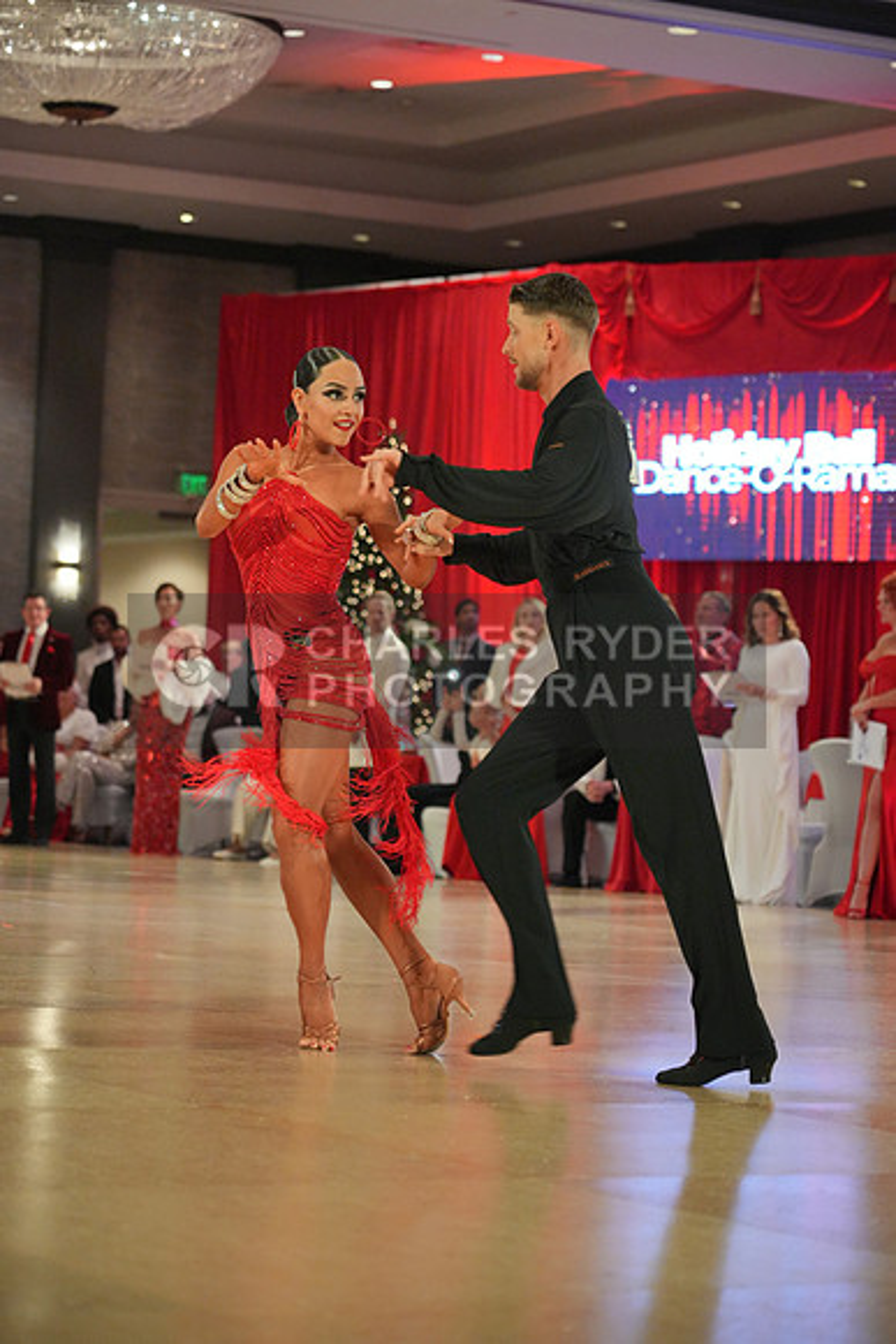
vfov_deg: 19.5
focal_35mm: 105
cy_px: 672
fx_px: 3917
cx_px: 448
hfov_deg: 13.0
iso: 4000
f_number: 4
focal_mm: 105
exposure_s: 1/400
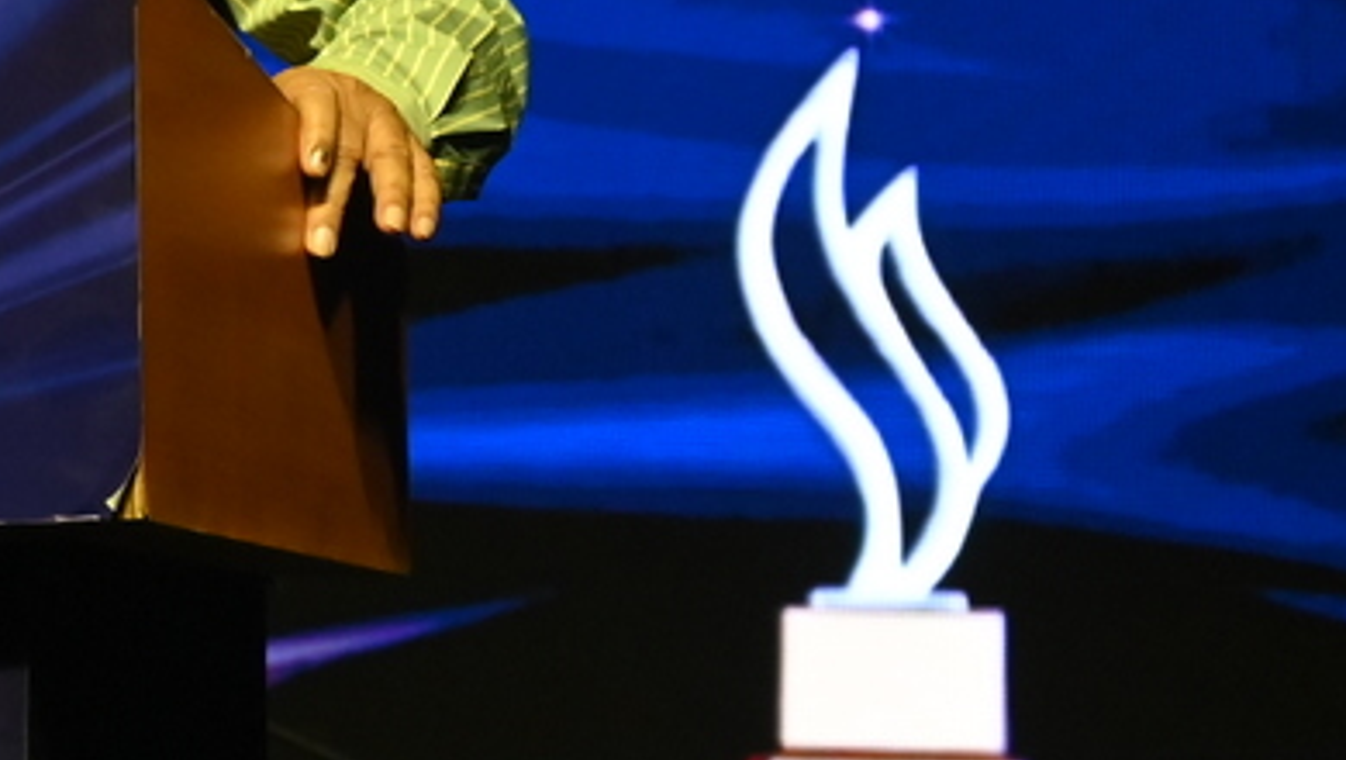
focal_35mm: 249
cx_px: -1173
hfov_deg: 8.3
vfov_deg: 4.9
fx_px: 8893
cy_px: 86
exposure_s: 1/320
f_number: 5.6
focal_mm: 58
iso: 3200
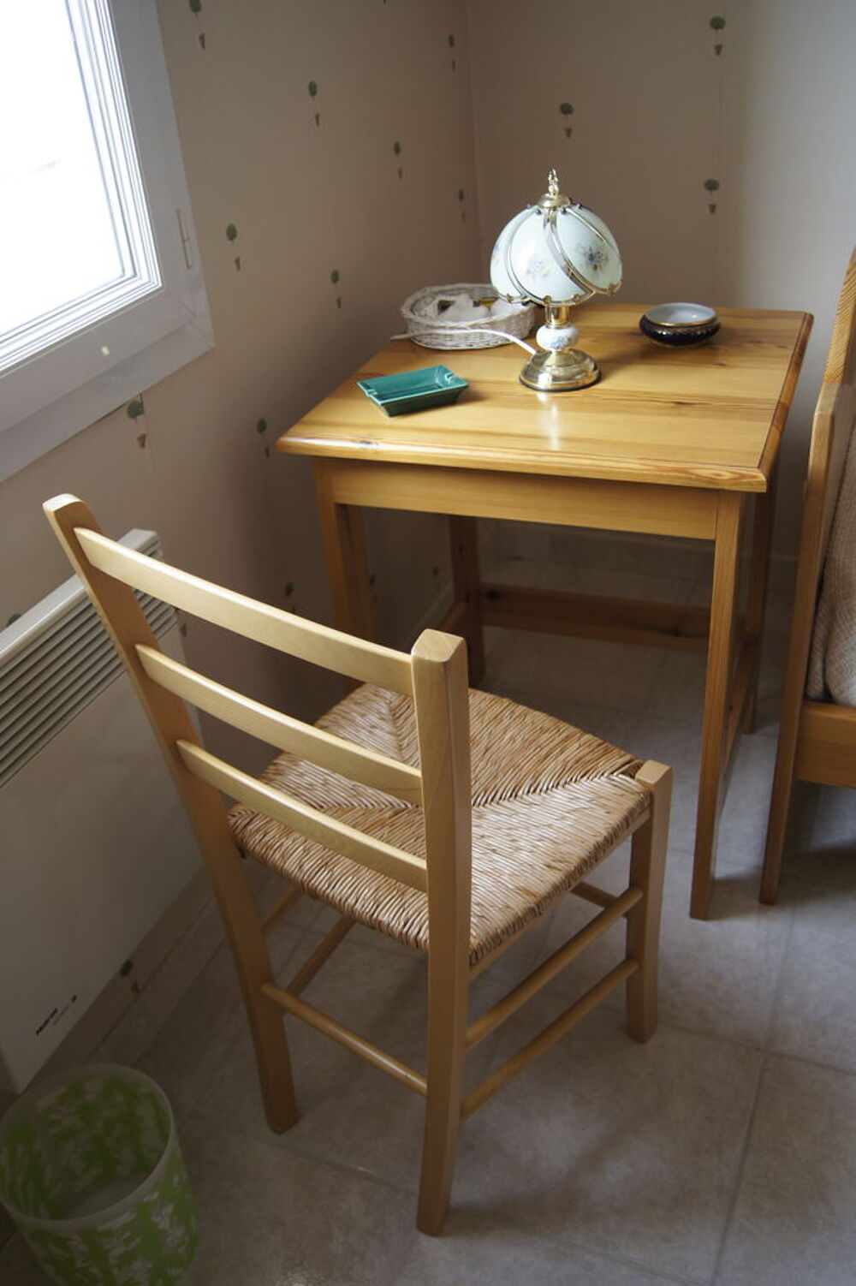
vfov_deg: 57.2
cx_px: 428
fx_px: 1178
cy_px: 643
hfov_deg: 39.9
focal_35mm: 33
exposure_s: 1/40
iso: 125
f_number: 4
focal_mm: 22
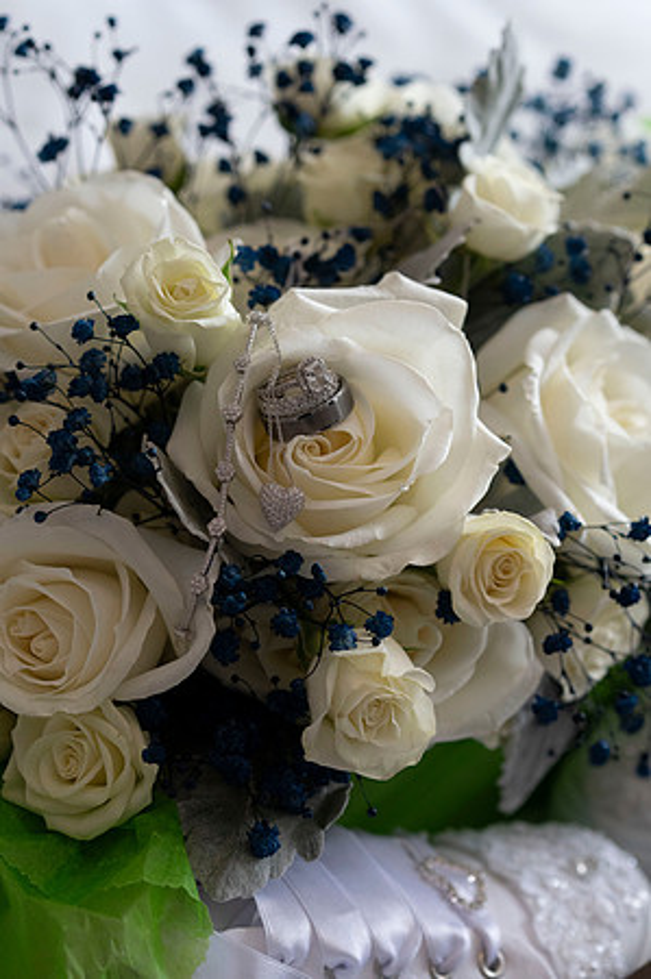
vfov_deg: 23.9
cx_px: 326
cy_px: 490
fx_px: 2311
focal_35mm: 85
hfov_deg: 16.0
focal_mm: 85
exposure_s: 1/1000
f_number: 4
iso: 4000
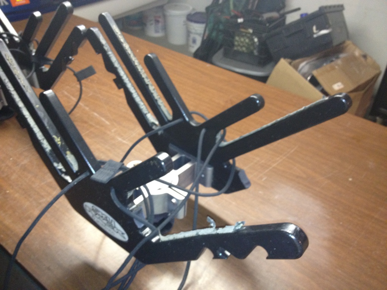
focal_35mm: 35
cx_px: 194
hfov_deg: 52.6
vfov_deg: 40.7
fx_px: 391
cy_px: 145
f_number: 2.4
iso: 250
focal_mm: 4.28
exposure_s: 1/20
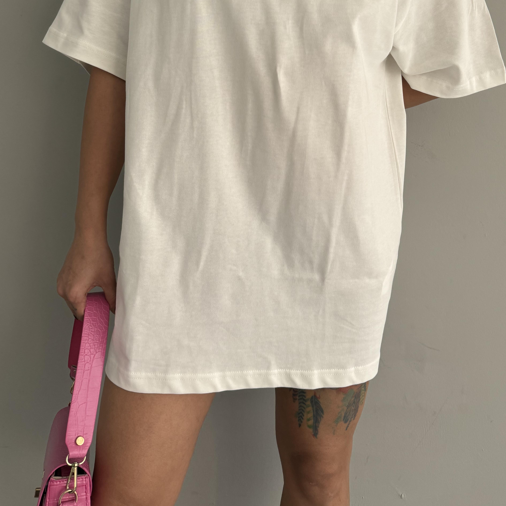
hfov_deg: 51.1
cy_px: 129
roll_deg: -1.7
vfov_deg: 49.2
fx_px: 529
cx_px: 261
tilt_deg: -7.2
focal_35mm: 32
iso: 200
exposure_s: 1/121
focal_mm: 6.86
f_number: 1.78
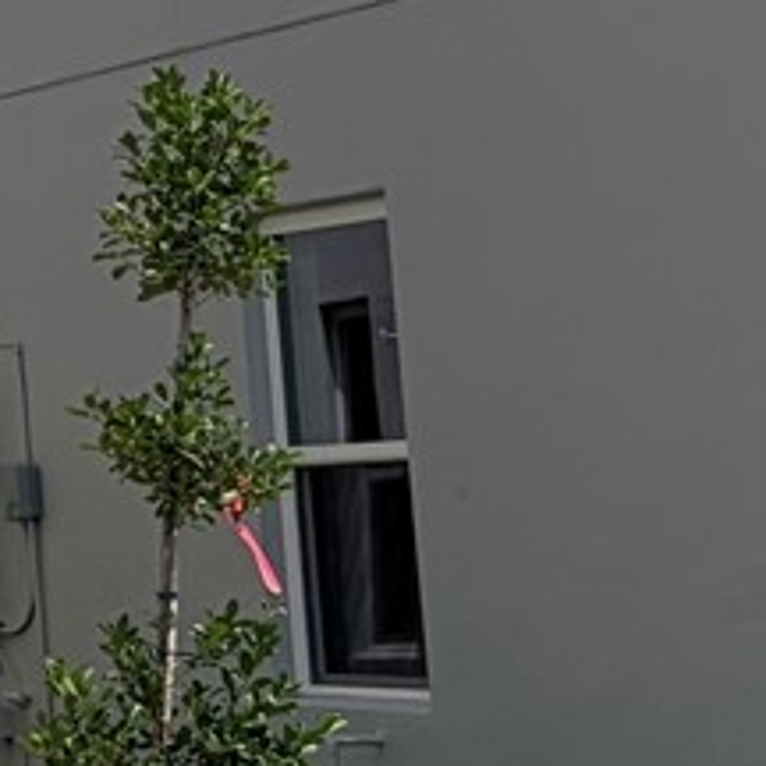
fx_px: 4256
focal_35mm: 170
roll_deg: +0.7
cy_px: -60
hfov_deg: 8.0
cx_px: -1922
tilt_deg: +9.1
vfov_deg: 10.2
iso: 50
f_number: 1.6
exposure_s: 1/5814
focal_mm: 5.96
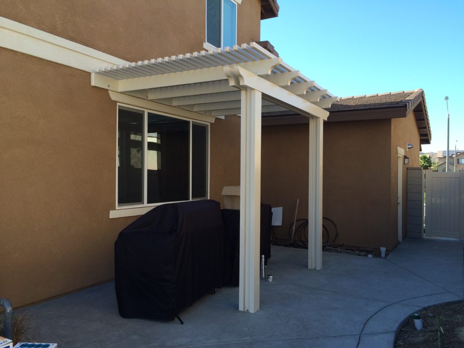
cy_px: 174
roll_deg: +1.1
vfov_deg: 48.2
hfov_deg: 61.7
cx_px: 232
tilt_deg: -0.6
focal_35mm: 29
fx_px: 389
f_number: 2.2
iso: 32
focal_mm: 4.15
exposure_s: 1/622
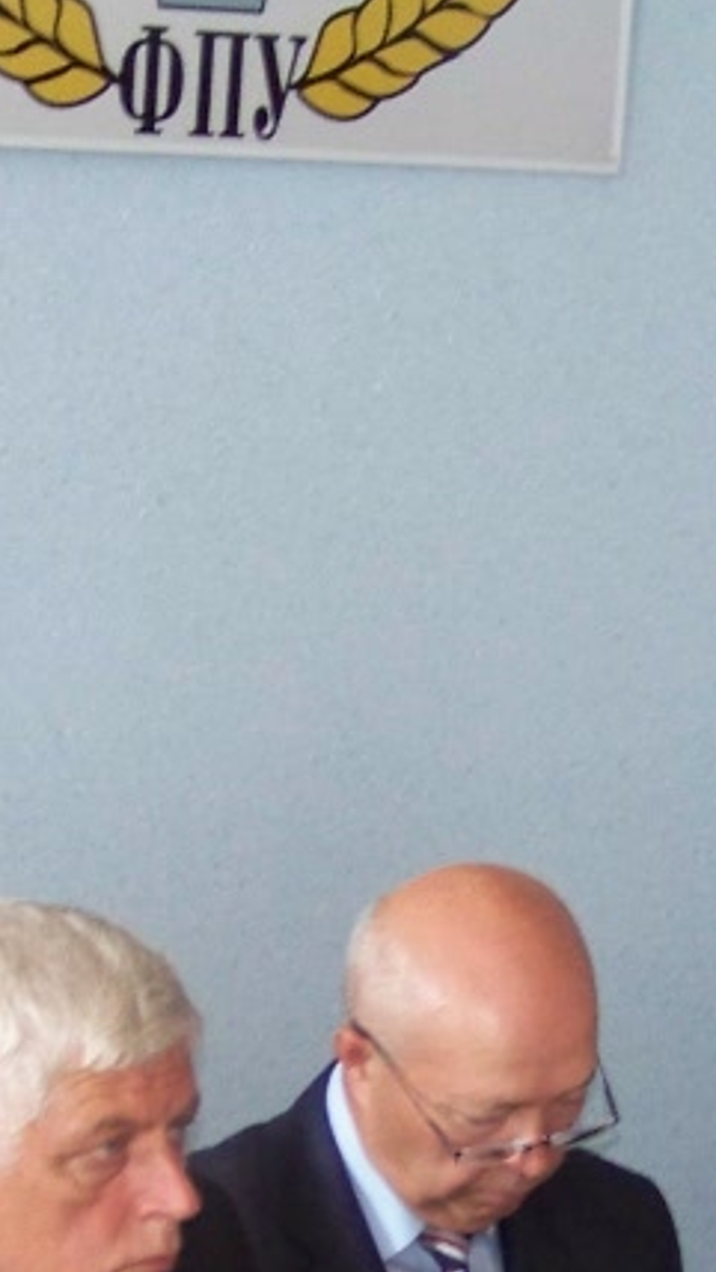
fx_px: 6813
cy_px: 1254
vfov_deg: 10.6
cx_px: 856
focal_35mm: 202
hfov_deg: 6.0
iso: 200
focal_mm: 10.5
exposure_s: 1/30
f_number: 3.2
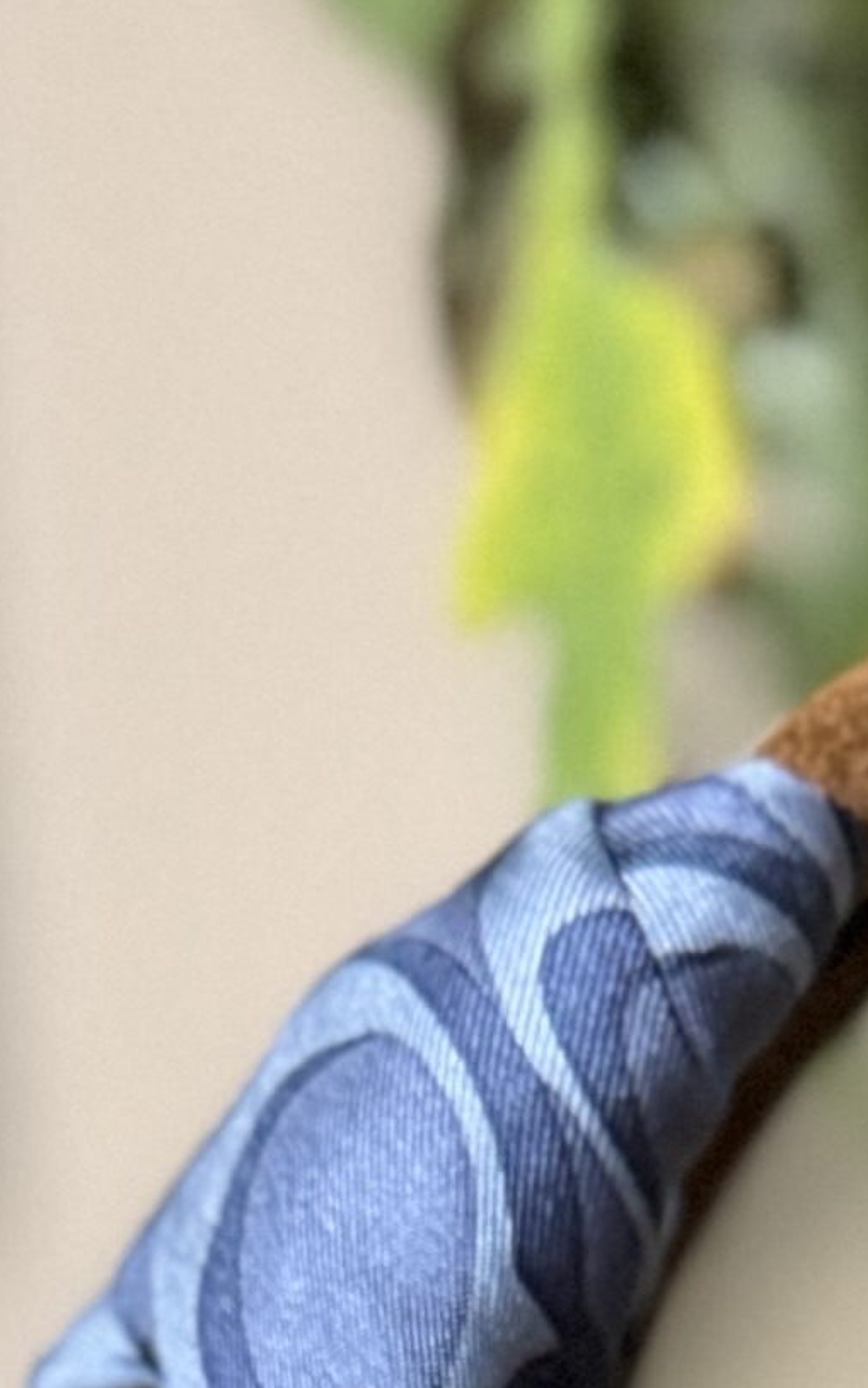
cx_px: 1380
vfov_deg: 12.6
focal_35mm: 126
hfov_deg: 10.0
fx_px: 4767
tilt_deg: -14.5
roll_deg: +0.2
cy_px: 3409
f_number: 1.78
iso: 640
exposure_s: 1/40
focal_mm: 6.76
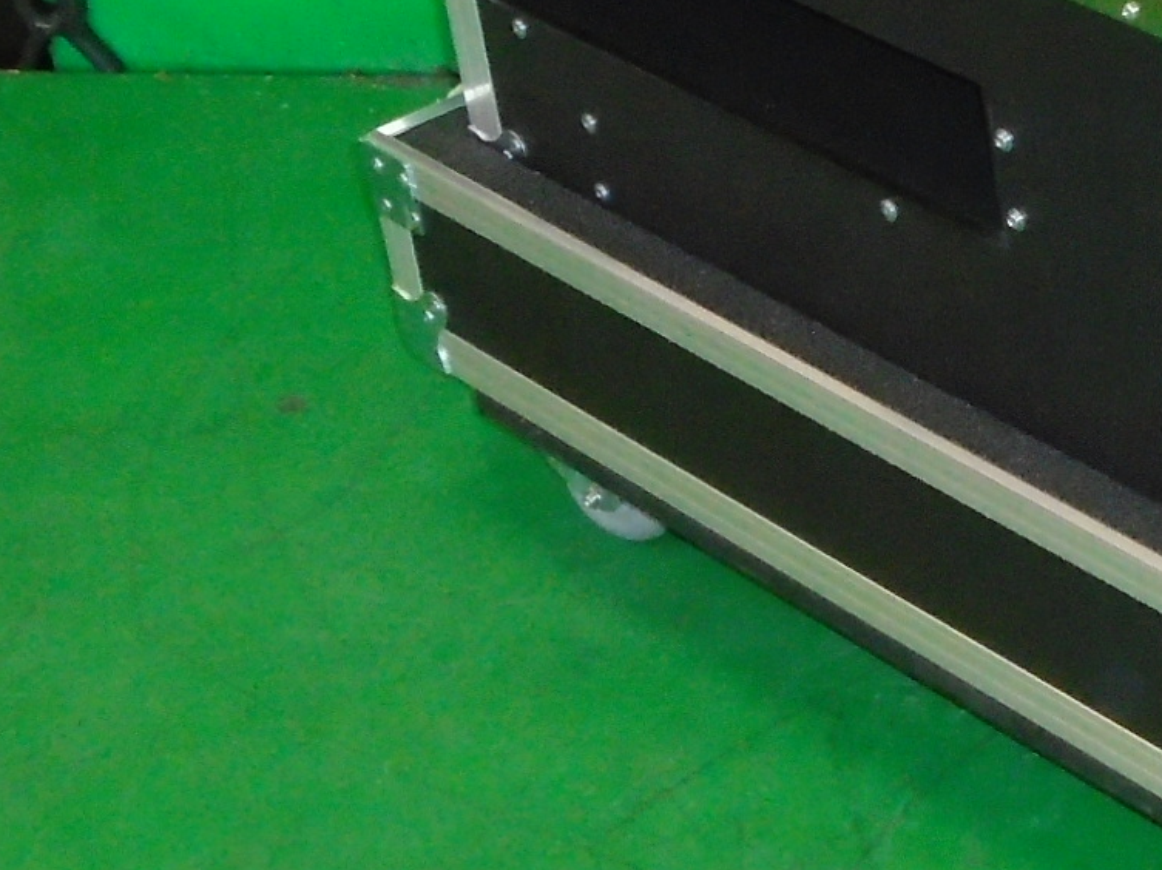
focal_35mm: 124
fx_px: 4160
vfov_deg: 11.9
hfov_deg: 14.8
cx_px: 1745
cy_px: 241
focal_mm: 6.4
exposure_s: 1/40
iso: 500
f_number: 3.8
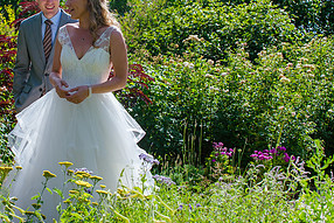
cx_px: 90
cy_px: 76
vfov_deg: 8.5
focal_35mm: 162
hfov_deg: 12.6
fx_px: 1504
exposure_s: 1/800
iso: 400
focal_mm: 80
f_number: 8
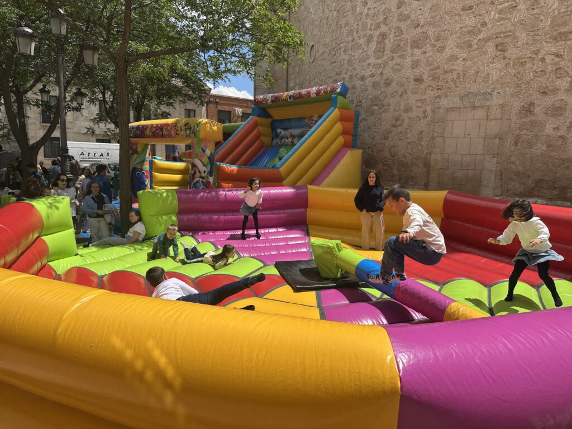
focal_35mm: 24
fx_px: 397
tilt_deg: -8.4
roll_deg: -2.2
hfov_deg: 71.6
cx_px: 286
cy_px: 214
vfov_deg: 56.8
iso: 80
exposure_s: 1/7576
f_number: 1.78
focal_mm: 6.86
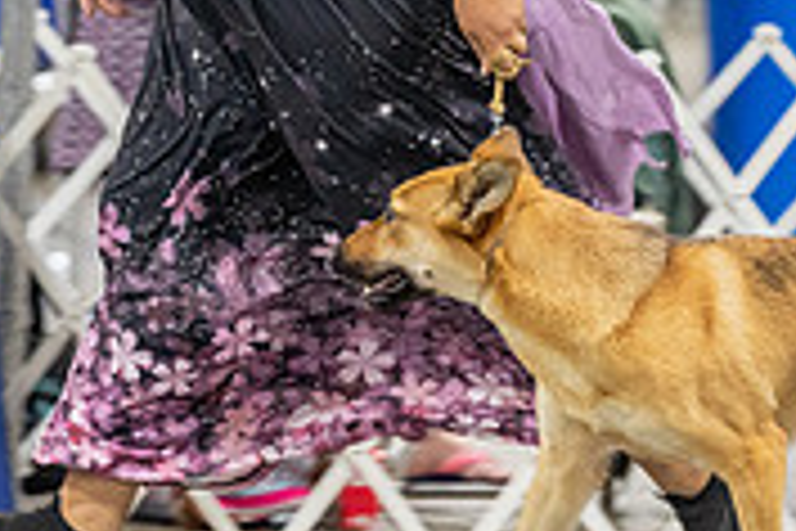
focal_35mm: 504
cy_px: 38
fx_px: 11143
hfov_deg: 4.1
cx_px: 337
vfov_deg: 2.7
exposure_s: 1/200
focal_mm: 154
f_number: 2.8
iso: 3200
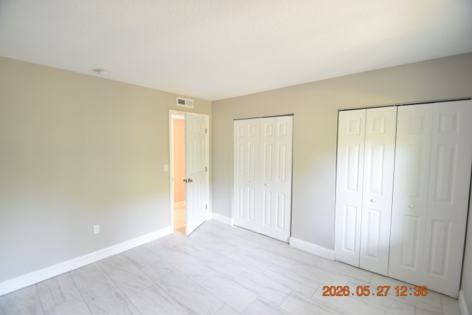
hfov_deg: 100.4
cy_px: 158
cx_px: 236
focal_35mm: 15
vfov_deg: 77.3
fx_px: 197
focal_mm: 10
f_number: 3.5
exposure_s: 1/15
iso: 800
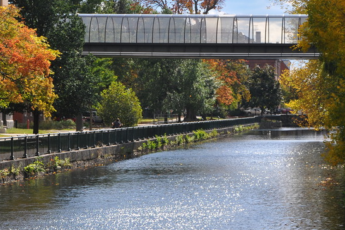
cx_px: 152
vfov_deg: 10.0
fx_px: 1312
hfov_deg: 15.0
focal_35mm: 137
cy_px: 132
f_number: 8
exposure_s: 1/250
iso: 400
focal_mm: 50
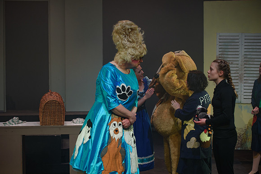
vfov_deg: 19.4
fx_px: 507
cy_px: 87
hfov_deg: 28.9
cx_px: 130
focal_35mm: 70
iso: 800
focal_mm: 70
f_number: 2.8
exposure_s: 1/160
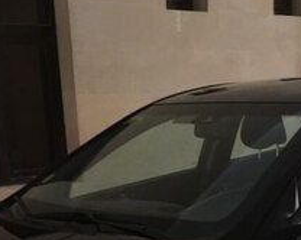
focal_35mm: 90
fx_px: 801
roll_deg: +1.3
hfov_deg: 21.1
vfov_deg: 16.0
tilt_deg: -15.7
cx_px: 232
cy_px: 326
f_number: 2.2
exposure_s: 1/33
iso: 50
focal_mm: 4.15
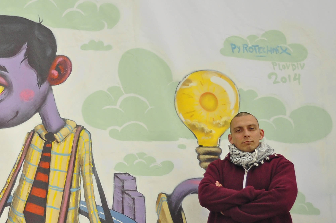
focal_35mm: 84
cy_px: 193
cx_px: -10
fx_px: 783
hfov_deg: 23.1
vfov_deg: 16.0
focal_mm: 22
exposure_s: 1/1000
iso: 400
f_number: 4
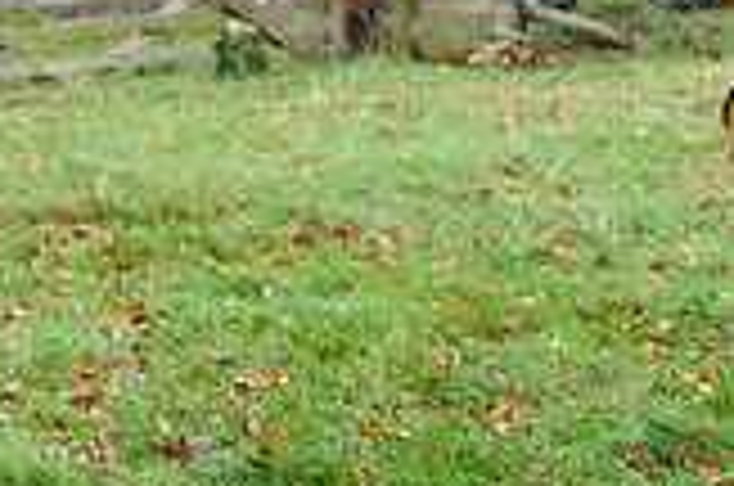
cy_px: -58
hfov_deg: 6.0
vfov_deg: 4.0
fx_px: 6898
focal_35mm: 339
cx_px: -567
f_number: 5.6
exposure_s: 1/1000
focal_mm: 95
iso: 2200
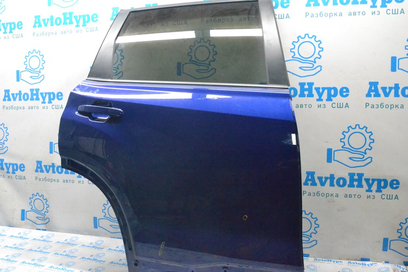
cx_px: 204
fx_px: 340
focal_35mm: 30
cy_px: 136
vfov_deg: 43.6
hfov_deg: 61.9
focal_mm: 20
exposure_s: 1/160
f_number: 9
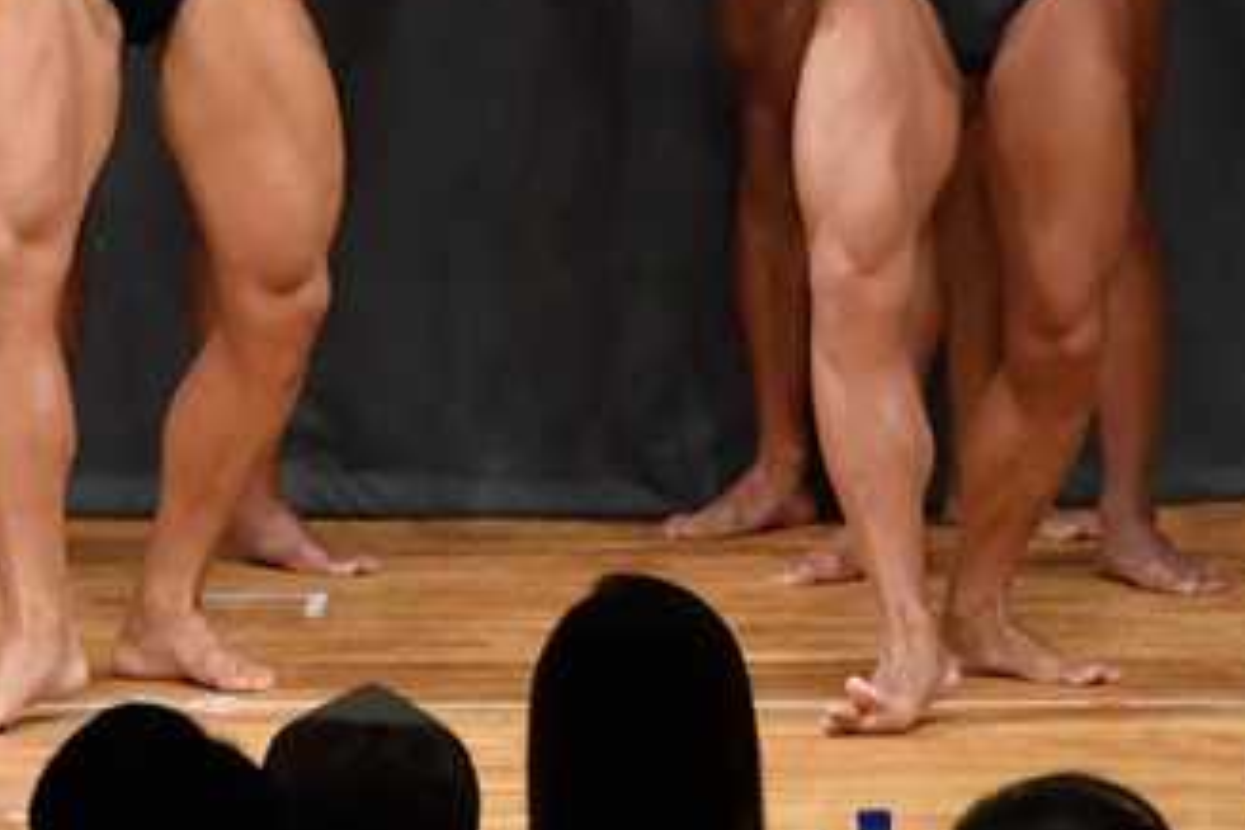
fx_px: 20887
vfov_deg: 2.3
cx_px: -25
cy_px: 15
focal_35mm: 604
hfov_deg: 3.4
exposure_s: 1/400
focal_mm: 170
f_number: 5.6
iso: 8000
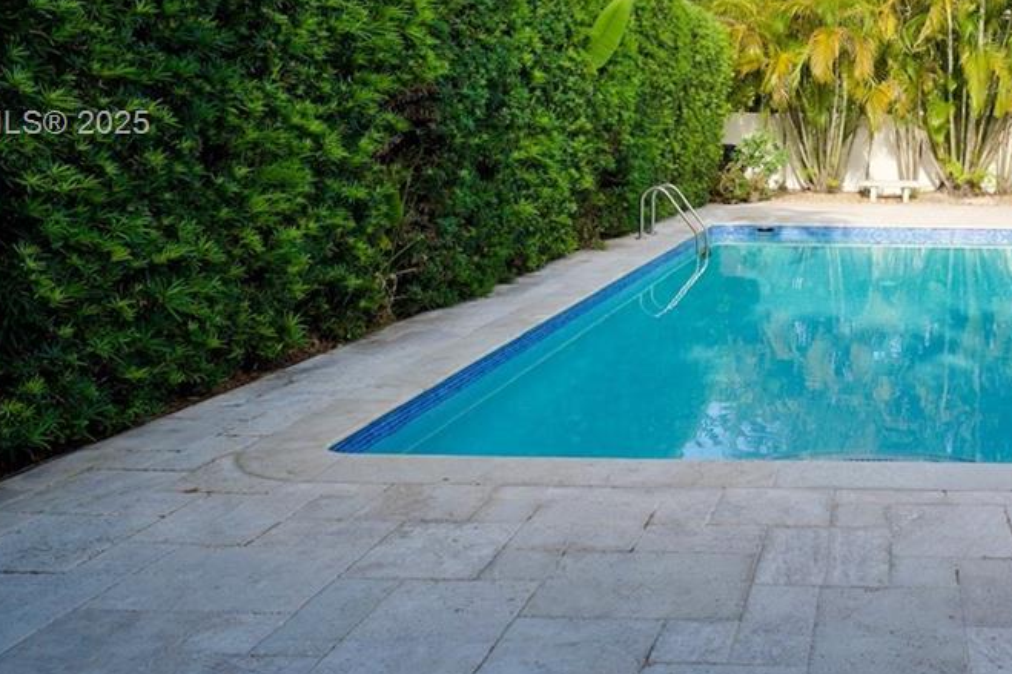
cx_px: 888
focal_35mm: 34
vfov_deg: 37.4
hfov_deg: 50.3
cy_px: 126
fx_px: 955
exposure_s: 1/400
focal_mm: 14
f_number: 5.6
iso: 250
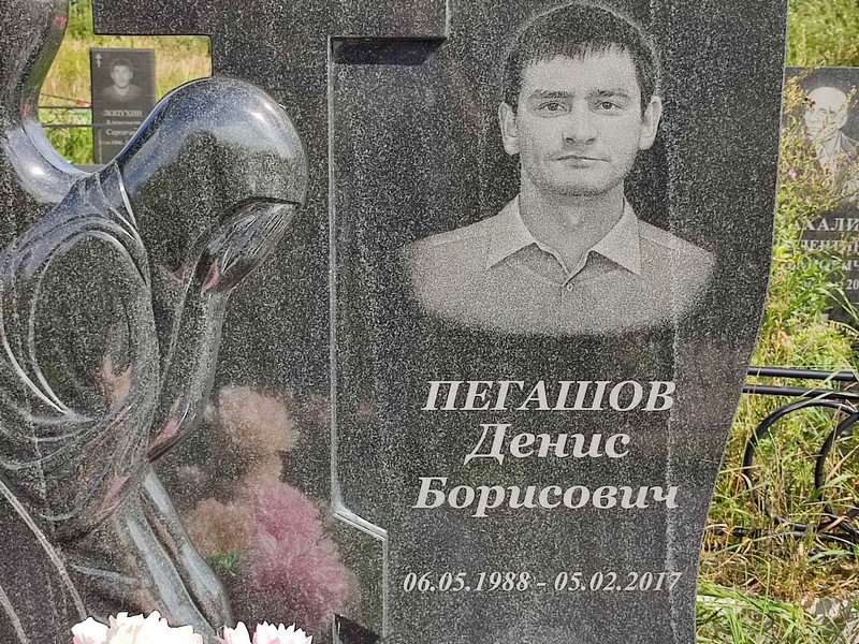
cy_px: 322
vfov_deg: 54.9
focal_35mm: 25
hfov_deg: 69.4
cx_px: 430
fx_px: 620
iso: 50
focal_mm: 6.04
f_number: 1.9
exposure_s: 1/604
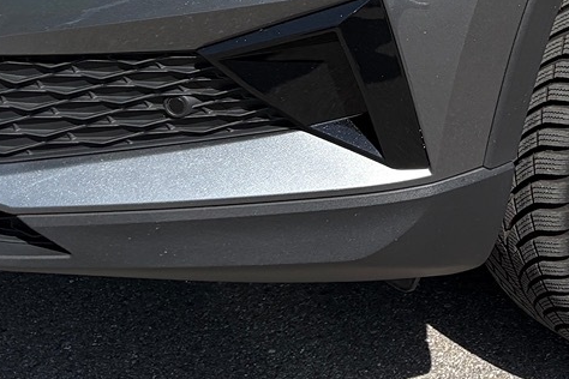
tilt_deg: -12.4
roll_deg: +0.0
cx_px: 694
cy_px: -269
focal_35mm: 115
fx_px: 1817
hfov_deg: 17.0
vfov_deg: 11.2
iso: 50
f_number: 1.6
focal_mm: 5.96
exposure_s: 1/2075
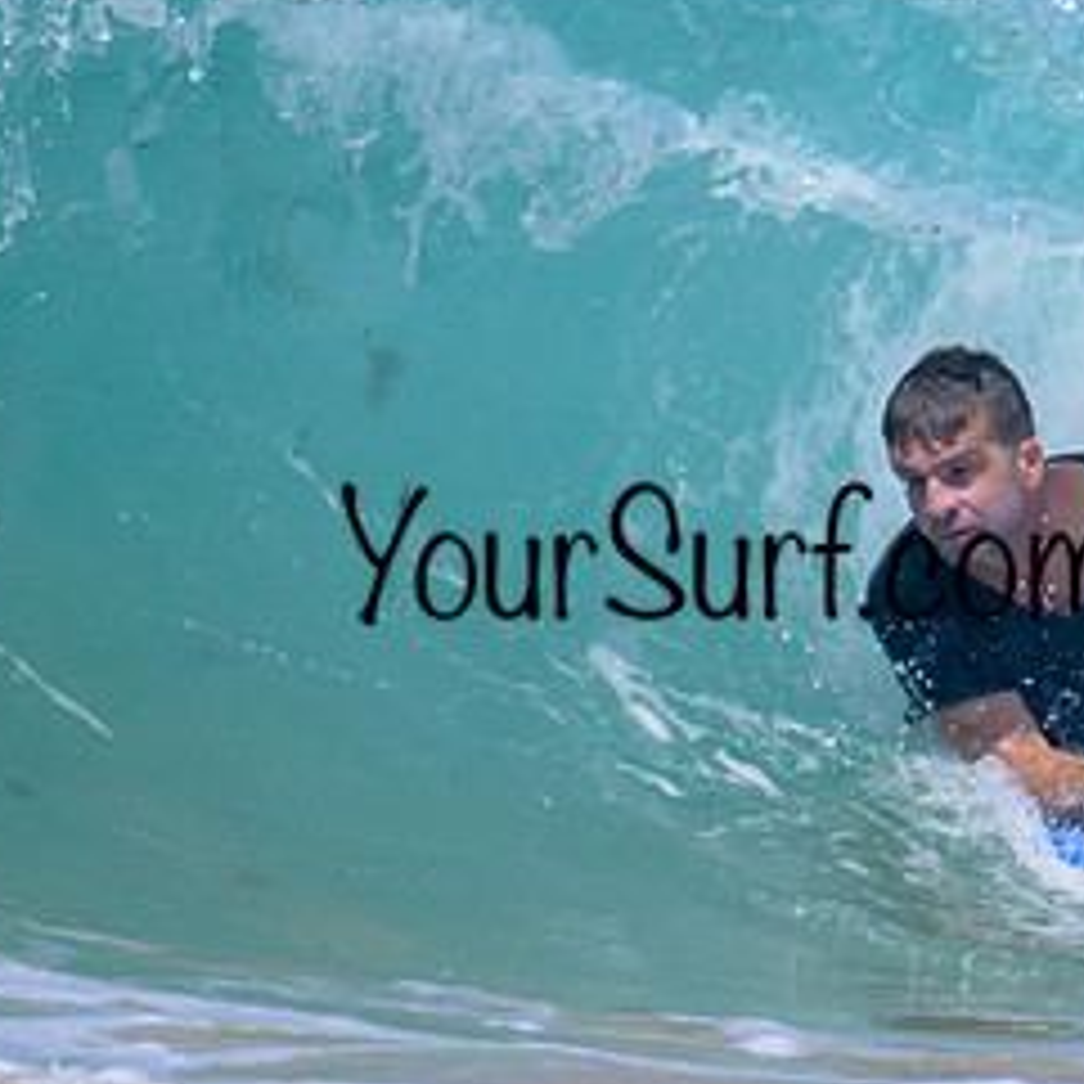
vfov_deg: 0.8
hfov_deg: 0.8
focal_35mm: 2223
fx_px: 78758
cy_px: 523
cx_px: 1275
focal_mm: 800
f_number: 11
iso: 500
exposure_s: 1/2000
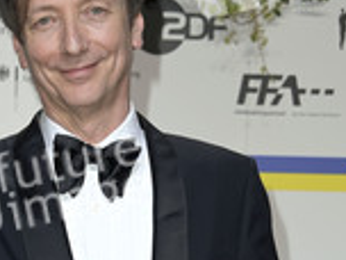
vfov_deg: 8.3
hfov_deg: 11.2
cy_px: 306
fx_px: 1769
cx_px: 98
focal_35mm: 177
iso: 800
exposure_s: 1/250
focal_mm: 70
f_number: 6.3
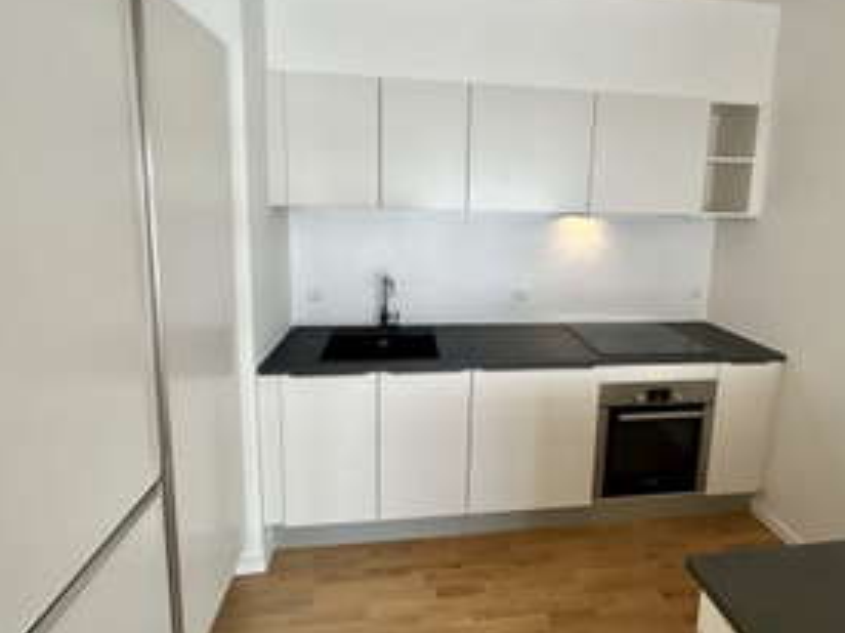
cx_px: 469
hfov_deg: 84.4
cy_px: 261
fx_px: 464
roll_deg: -1.5
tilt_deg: -7.9
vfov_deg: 68.1
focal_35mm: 19
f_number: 2.2
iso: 64
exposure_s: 1/100
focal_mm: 2.22
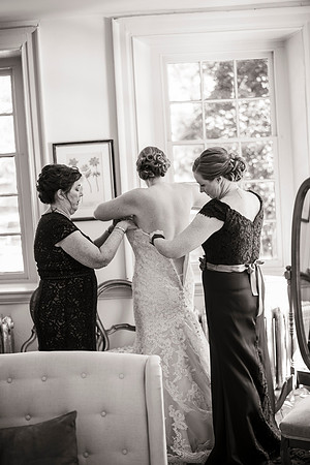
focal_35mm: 50
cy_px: 232
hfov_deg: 27.0
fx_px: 646
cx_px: 155
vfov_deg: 39.6
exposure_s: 1/500
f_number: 2.2
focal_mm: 50
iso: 640
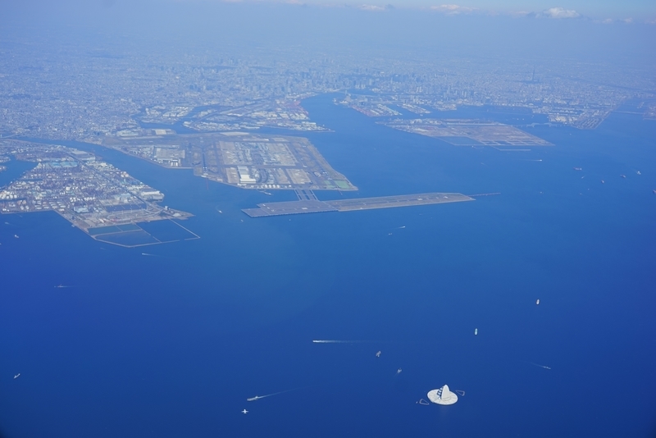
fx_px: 747
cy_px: 219
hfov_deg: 47.4
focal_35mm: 41
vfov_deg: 32.7
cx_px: 328
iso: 100
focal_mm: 41
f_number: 4.5
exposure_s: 1/1000
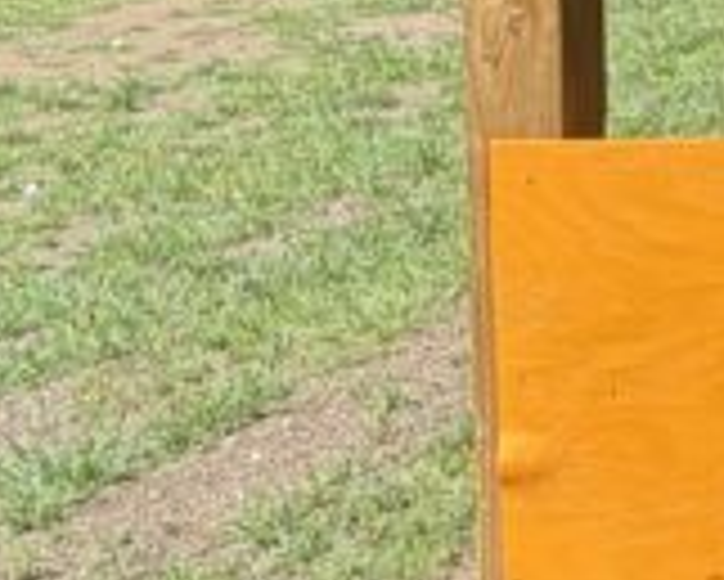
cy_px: -391
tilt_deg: -2.2
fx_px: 3452
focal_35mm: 161
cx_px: 1677
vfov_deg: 9.2
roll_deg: +0.8
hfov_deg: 10.5
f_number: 1.6
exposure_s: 1/1451
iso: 64
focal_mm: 5.96
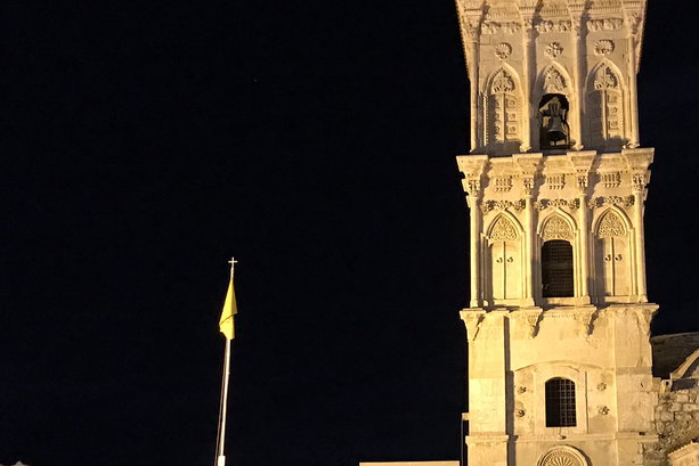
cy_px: 341
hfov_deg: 34.4
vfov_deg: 23.6
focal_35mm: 57
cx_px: 510
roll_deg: -0.4
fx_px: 1107
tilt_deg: +15.9
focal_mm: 3.99
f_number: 1.8
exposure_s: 1/7
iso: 100
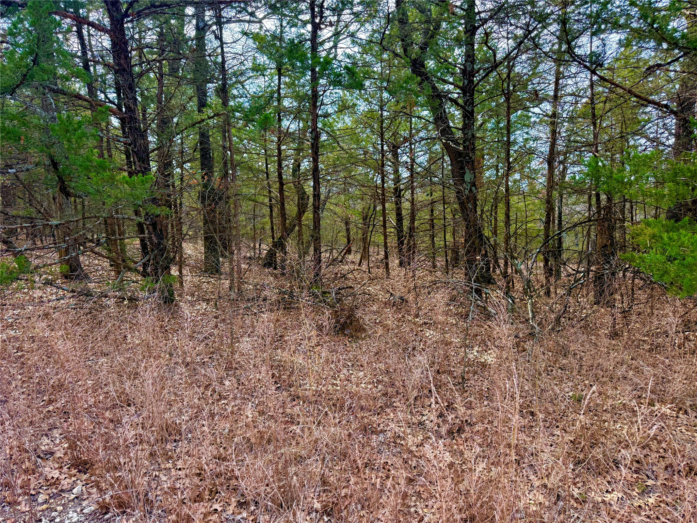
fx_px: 483
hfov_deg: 71.6
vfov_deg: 56.8
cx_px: 348
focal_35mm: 24
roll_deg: +3.6
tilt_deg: -6.6
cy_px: 262
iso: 100
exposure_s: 1/868
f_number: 1.78
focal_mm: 6.76
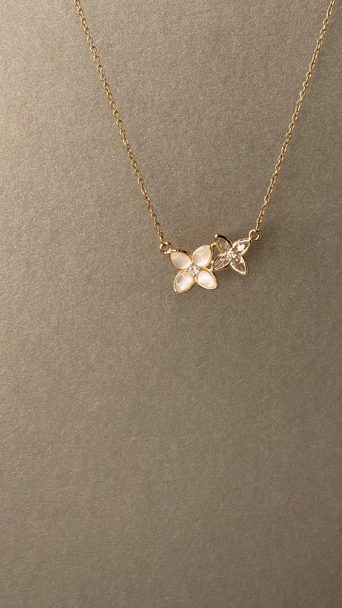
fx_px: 1177
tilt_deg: -9.0
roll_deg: +0.6
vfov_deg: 28.9
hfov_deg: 16.5
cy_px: 244
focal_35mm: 73
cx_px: 212
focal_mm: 5.96
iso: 32
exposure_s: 1/586
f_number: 1.6
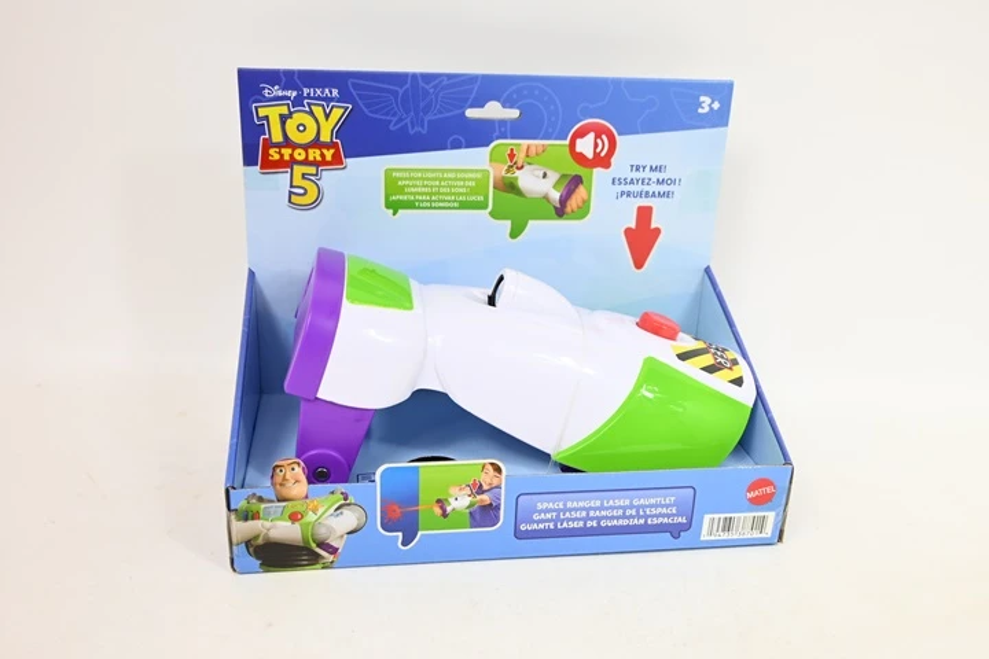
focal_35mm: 34
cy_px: 330
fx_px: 927
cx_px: 494
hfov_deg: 56.1
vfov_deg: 39.1
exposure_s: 1/125
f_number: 4
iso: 400
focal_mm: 22.5
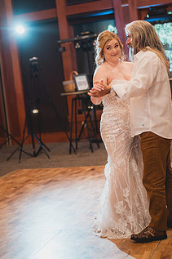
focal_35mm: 71
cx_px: 72
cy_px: 109
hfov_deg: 19.2
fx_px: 509
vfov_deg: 28.4
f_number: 1.4
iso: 1250
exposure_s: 1/400
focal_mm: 50
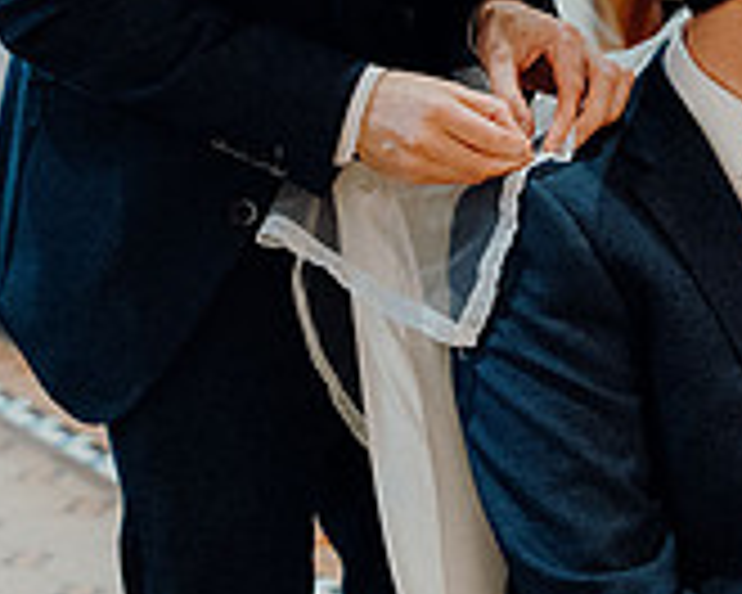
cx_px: 854
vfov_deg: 7.4
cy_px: 97
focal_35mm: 208
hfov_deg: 9.2
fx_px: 4568
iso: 5000
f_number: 3.2
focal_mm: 63
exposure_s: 1/160
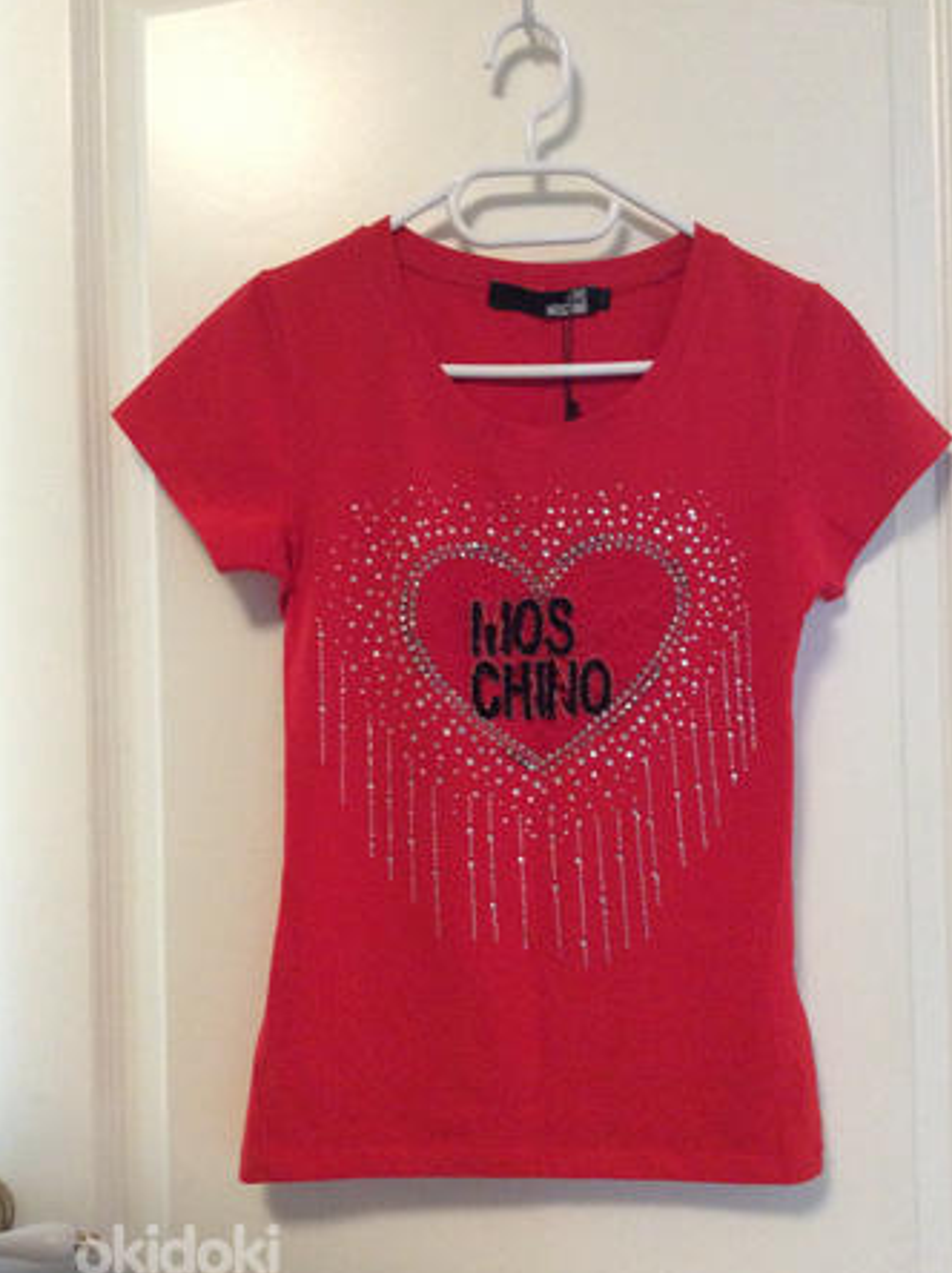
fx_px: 1323
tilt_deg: +0.9
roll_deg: +0.5
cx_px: 529
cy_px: 634
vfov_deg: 51.4
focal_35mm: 36
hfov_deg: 39.5
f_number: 2.4
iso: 250
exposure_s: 1/25
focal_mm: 3.3
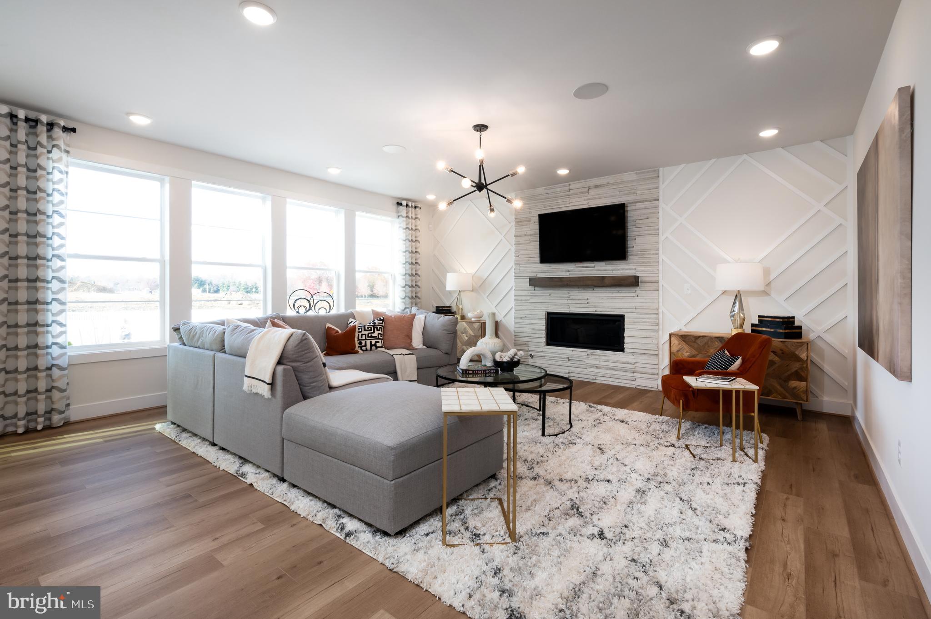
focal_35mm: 16
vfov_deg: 73.7
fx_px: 413
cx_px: 466
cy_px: 310
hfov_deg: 96.8
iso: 800
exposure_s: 1/160
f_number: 14
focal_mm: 16
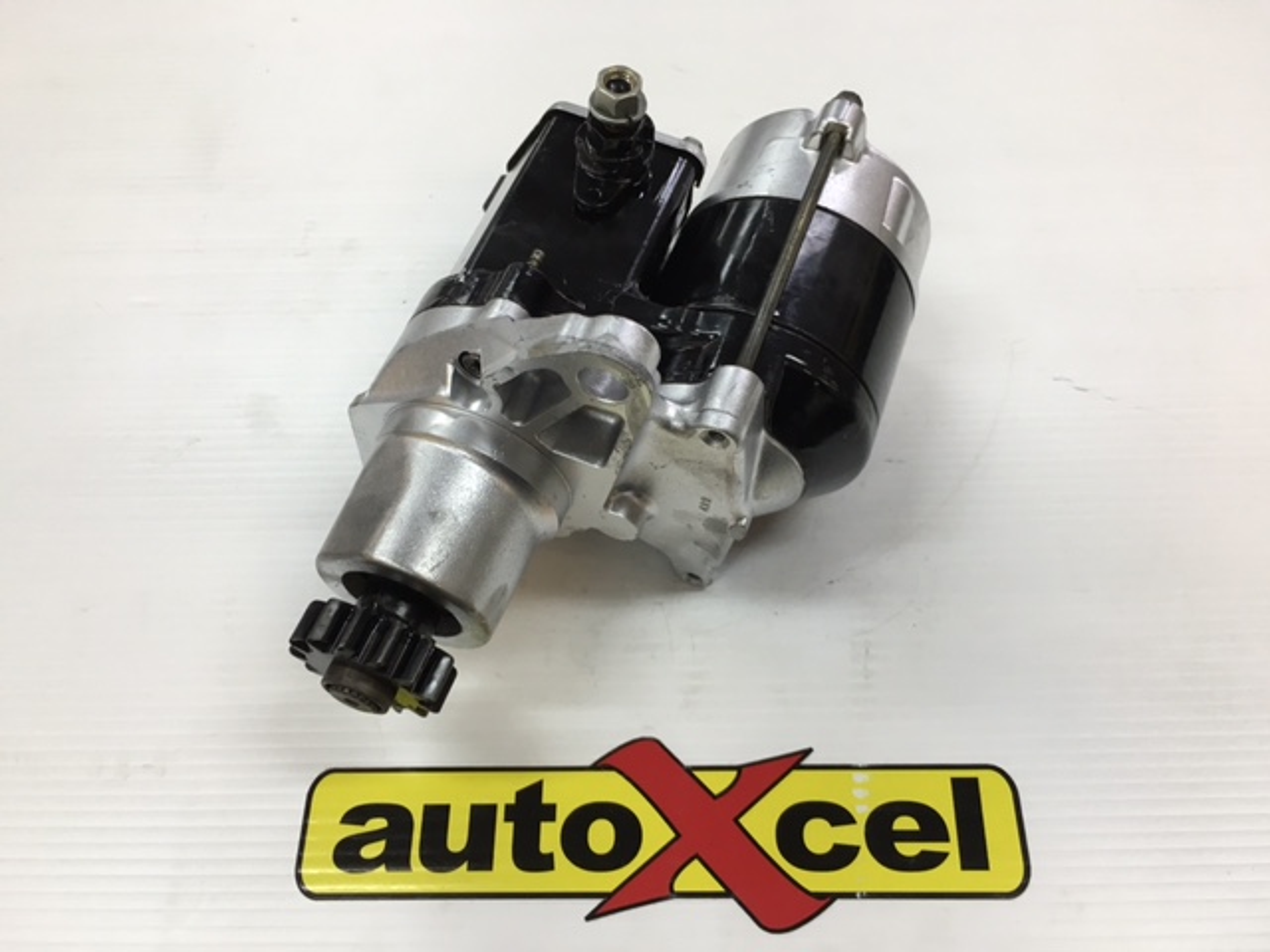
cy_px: 476
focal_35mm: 29
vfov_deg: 48.2
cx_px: 635
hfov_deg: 61.7
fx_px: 1064
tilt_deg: -58.5
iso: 40
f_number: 2.2
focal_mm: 4.15
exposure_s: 1/33
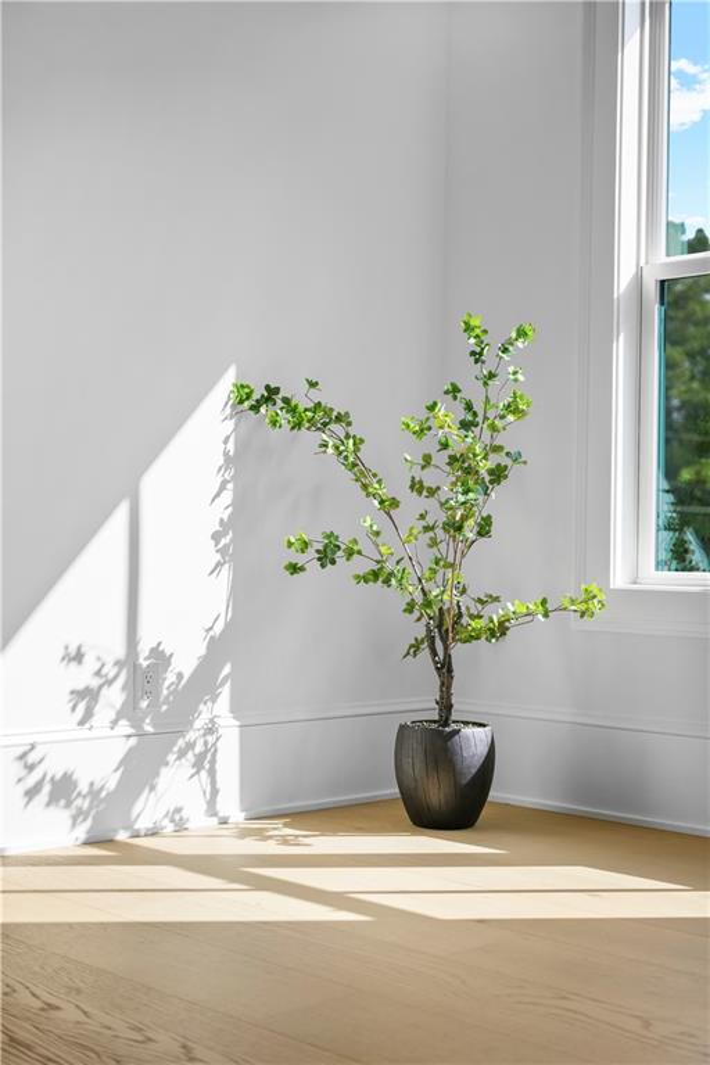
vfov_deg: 39.6
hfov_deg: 27.0
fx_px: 1479
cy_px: 532
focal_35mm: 50
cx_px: 355
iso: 400
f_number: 2.5
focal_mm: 50
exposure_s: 1/800
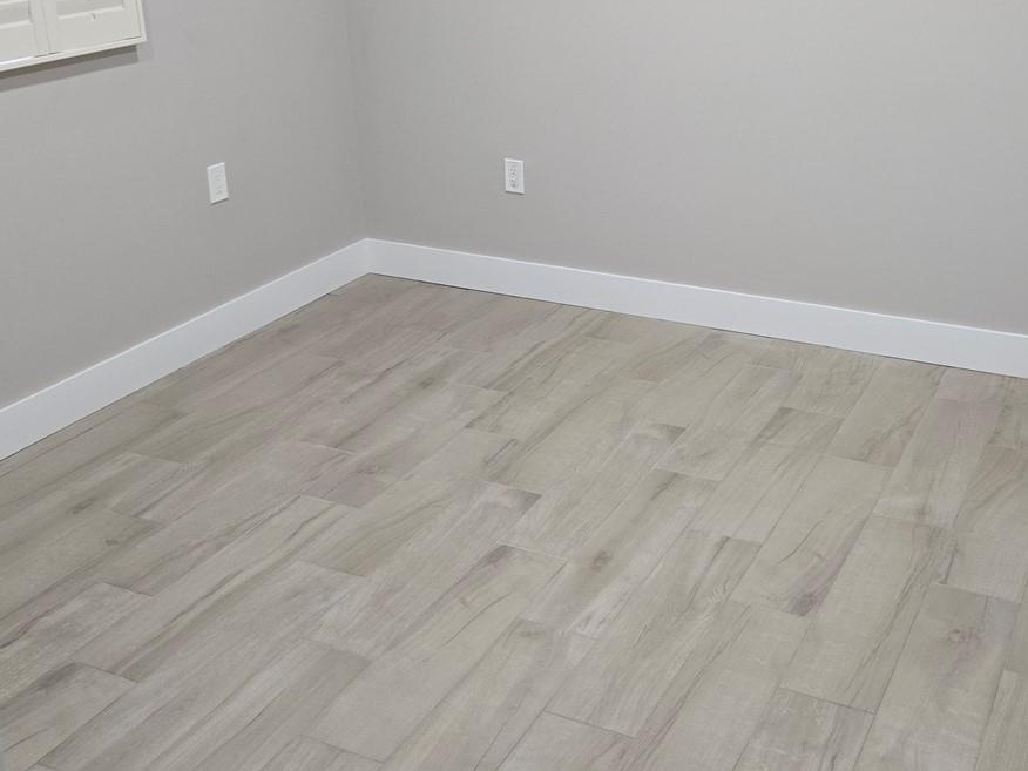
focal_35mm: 42
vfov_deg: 34.1
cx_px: 620
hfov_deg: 44.5
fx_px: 1247
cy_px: 265
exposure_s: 1/120
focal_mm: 5.4
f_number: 1.8
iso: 250
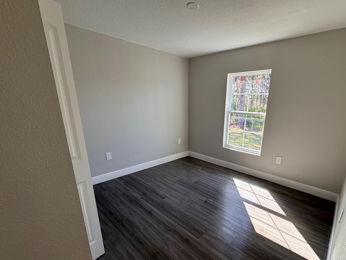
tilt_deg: -17.2
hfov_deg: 90.2
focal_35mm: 17
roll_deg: -2.0
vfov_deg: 74.0
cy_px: 154
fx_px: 170
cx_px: 202
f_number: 2.2
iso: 50
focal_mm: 2.22
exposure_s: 1/120
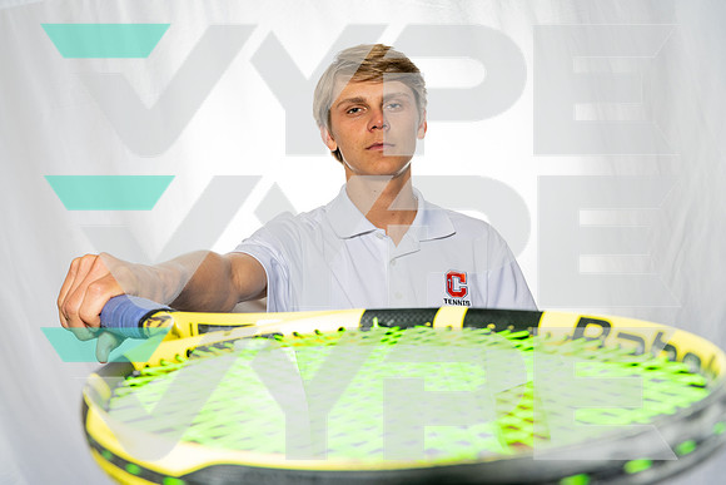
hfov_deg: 47.4
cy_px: 242
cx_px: 363
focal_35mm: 41
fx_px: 827
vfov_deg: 32.6
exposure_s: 1/250
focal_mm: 41
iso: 100
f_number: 8
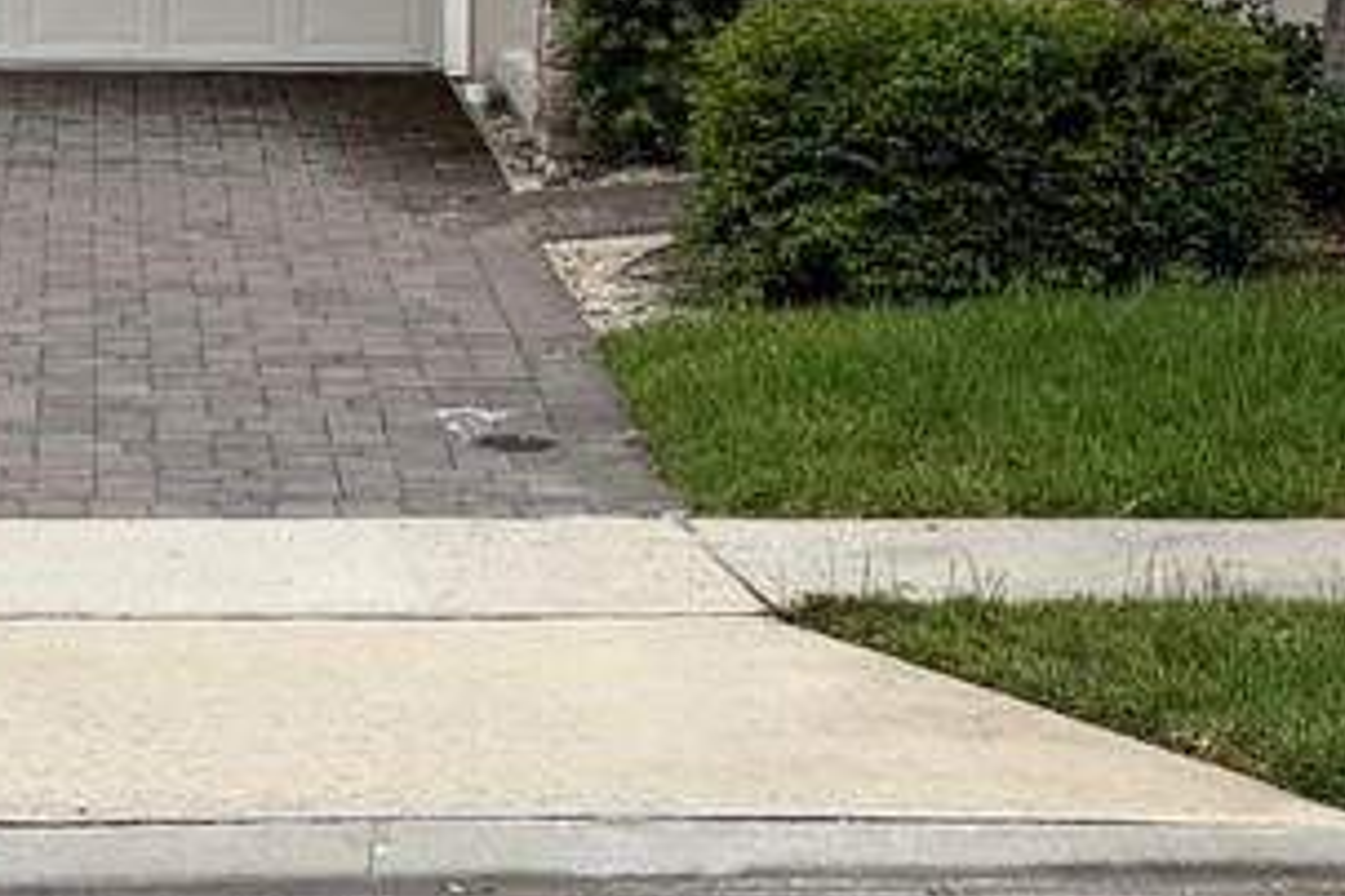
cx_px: 435
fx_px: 4931
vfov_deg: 10.3
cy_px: 9
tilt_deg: -2.0
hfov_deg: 15.5
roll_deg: +0.1
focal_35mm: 132
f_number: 1.78
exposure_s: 1/2169
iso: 80
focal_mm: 6.76
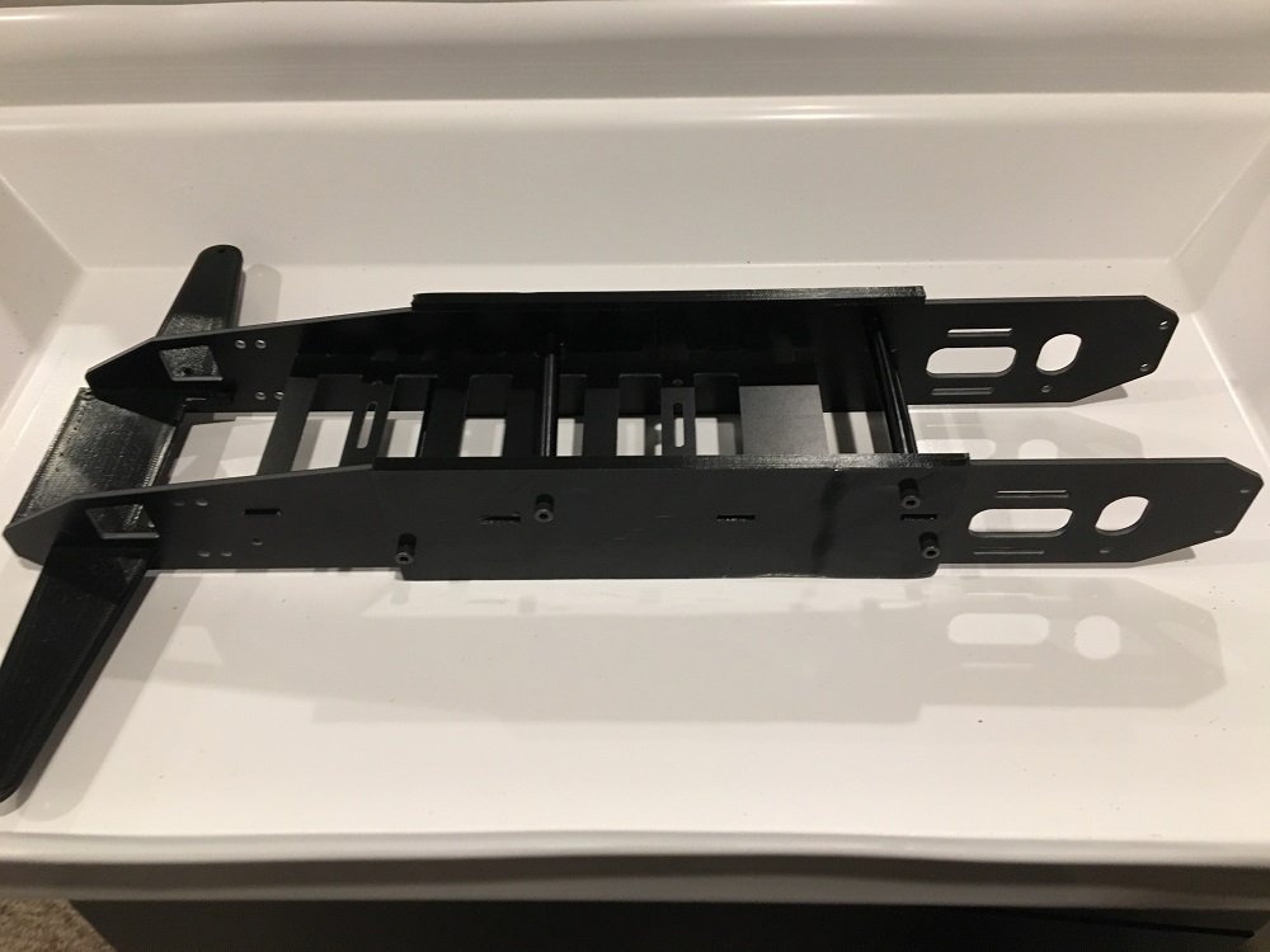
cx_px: 635
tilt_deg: -46.0
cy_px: 476
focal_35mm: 29
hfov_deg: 61.7
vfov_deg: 48.2
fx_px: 1064
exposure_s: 1/30
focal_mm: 4.15
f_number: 2.2
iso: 125
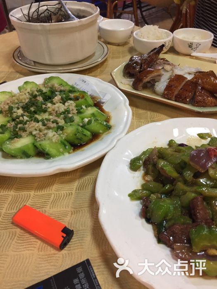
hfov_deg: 48.2
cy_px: 144
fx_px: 242
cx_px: 108
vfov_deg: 61.7
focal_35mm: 29
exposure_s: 1/33
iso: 125
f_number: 2.2
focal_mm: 4.15
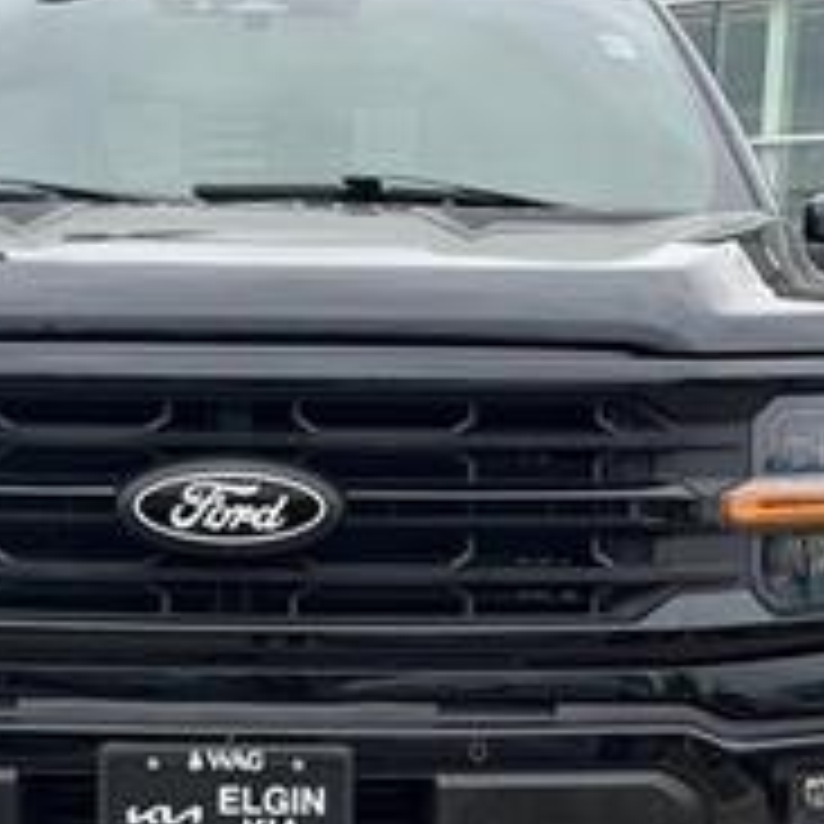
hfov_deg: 14.8
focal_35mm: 117
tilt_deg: -5.9
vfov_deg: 14.8
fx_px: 3151
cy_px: 707
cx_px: 198
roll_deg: -2.6
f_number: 1.78
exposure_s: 1/2762
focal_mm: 6.76
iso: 100
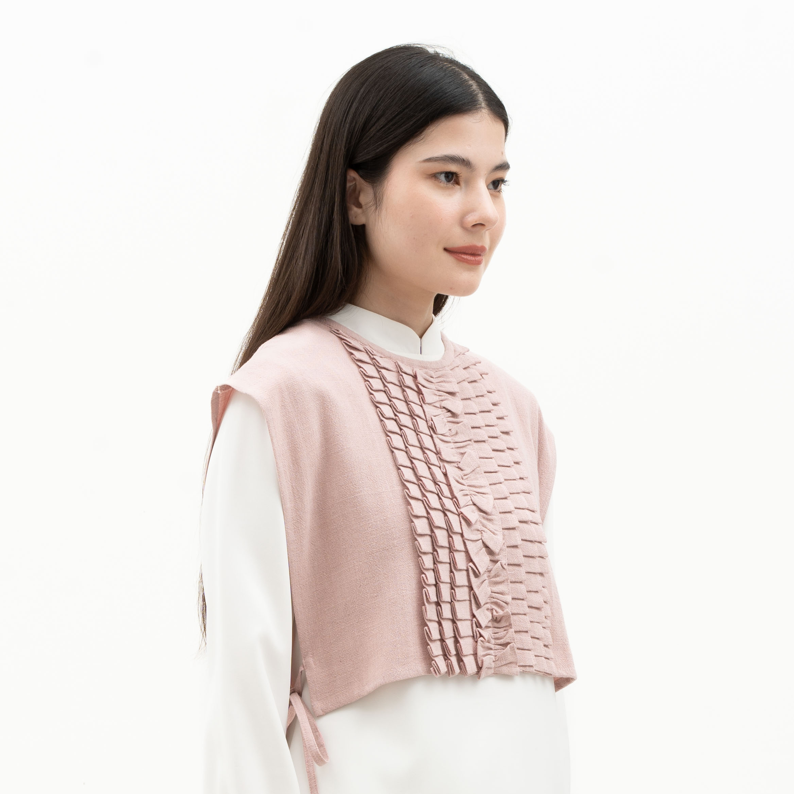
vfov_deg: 30.6
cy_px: 589
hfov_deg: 31.1
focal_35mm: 55
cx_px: 397
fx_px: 1427
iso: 100
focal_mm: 43
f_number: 11
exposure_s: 1/160
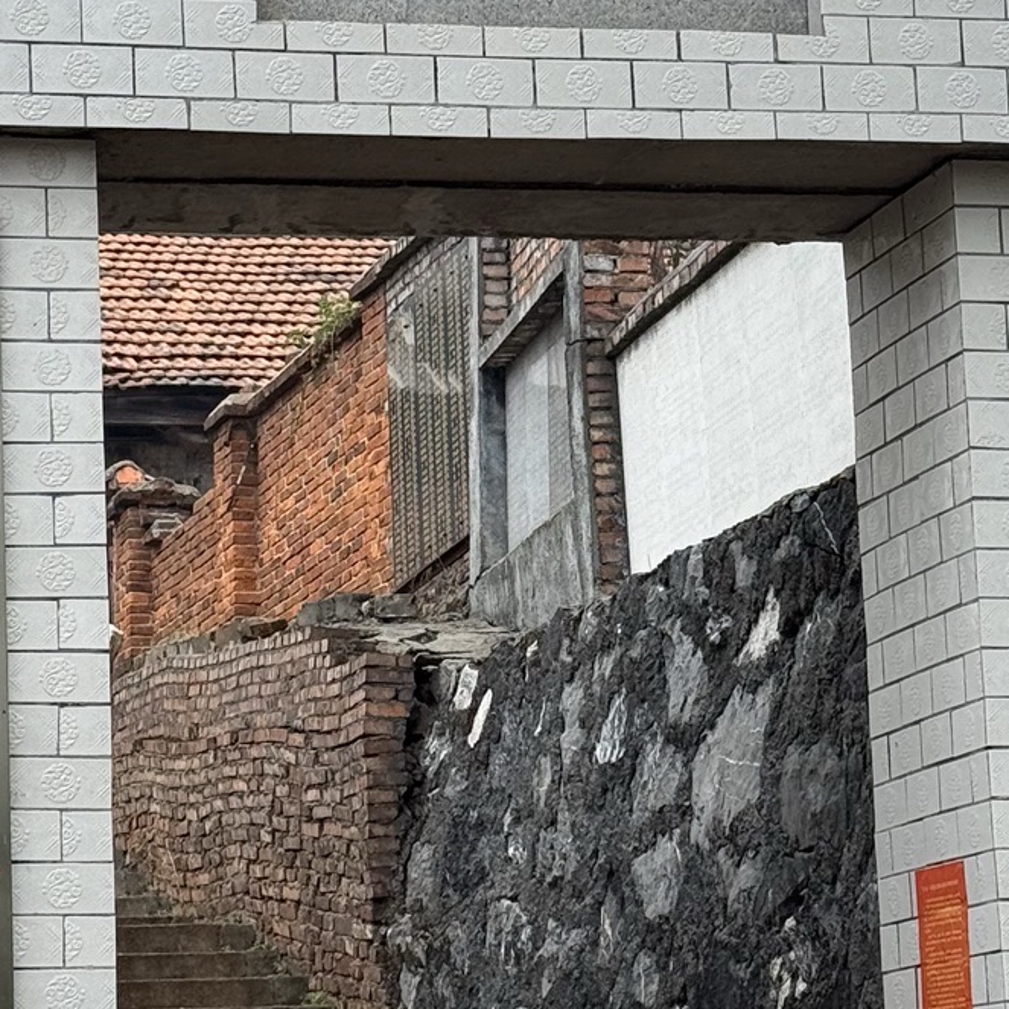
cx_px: 469
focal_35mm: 128
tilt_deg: +9.7
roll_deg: +1.8
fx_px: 4221
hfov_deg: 13.6
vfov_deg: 13.6
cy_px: 542
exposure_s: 1/315
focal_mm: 6.76
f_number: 1.78
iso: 80
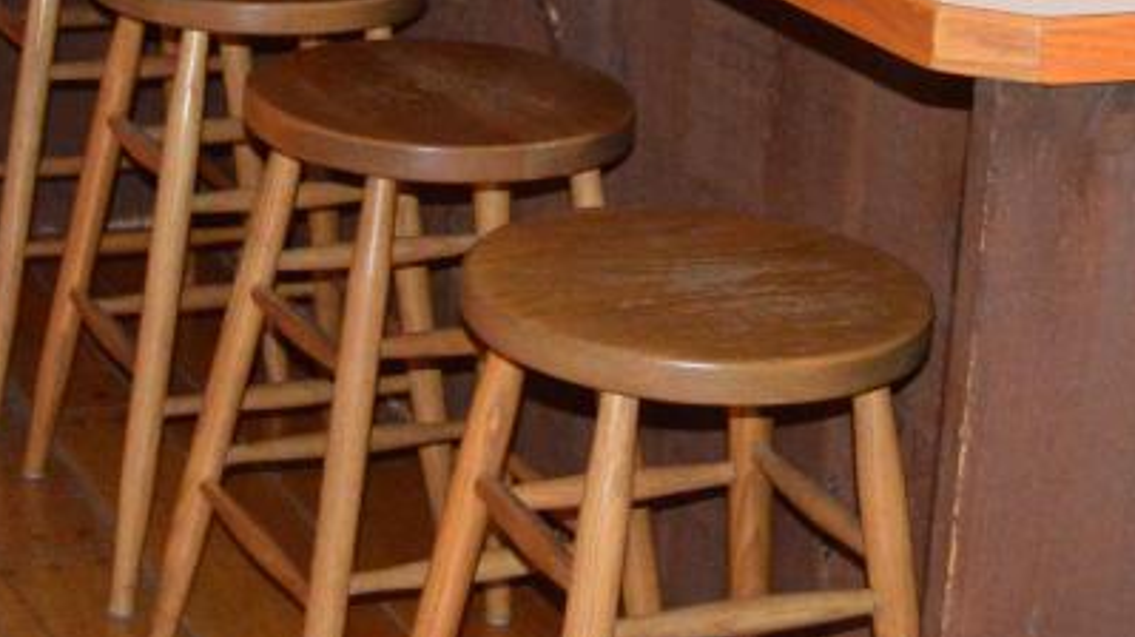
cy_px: -230
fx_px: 3008
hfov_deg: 21.4
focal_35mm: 100
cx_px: 513
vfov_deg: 11.7
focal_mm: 22
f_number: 3.5
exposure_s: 1/60
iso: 3200
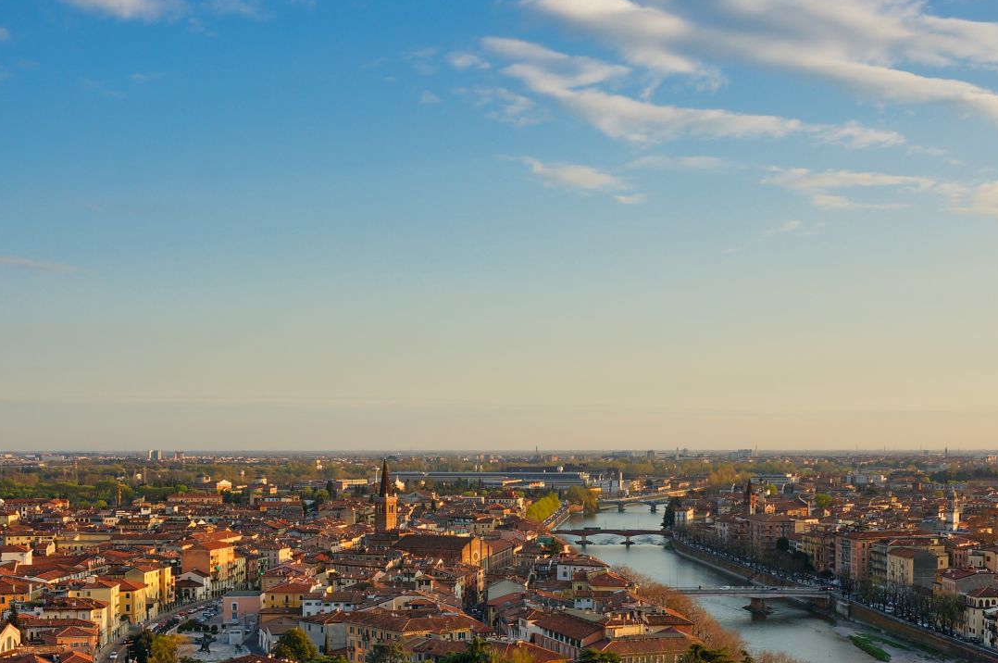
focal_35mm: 49
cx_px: 529
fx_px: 1357
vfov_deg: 27.1
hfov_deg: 40.4
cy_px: 489
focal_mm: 22
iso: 100
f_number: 8
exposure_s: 1/100
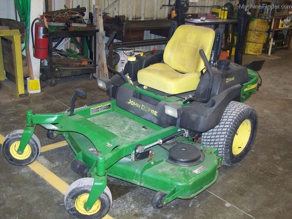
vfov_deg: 37.7
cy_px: 110
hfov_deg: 49.0
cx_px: 146
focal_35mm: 38
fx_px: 321
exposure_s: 1/30
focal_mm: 6.3
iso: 200
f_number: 2.8
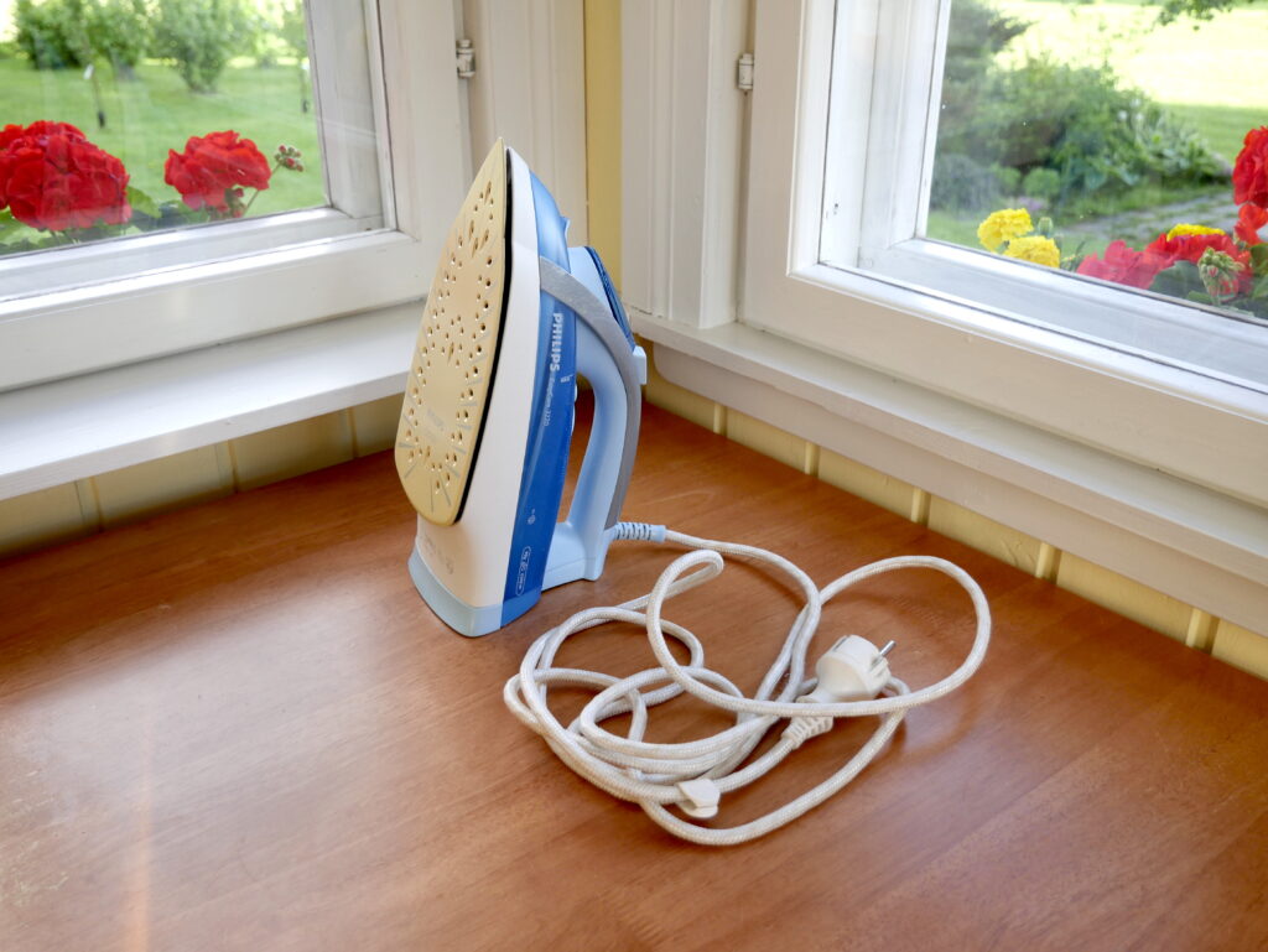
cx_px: 634
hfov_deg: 53.9
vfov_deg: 41.8
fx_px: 1246
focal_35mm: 34
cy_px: 476
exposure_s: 1/100
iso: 200
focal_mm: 17
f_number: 3.8
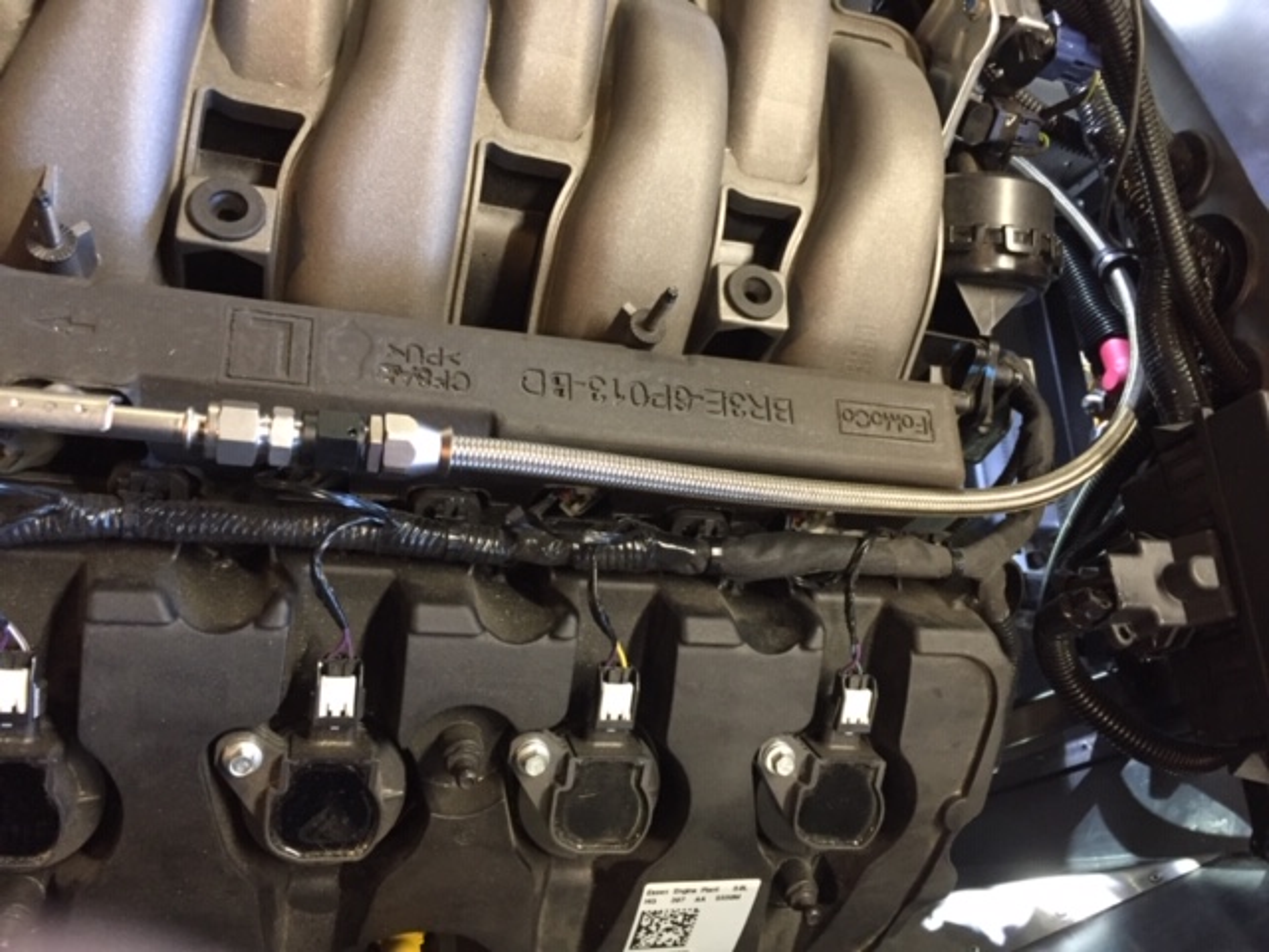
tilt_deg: -62.8
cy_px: 476
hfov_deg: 61.7
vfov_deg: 48.2
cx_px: 634
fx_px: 1063
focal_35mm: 29
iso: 200
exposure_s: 1/30
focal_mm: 4.15
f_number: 2.2
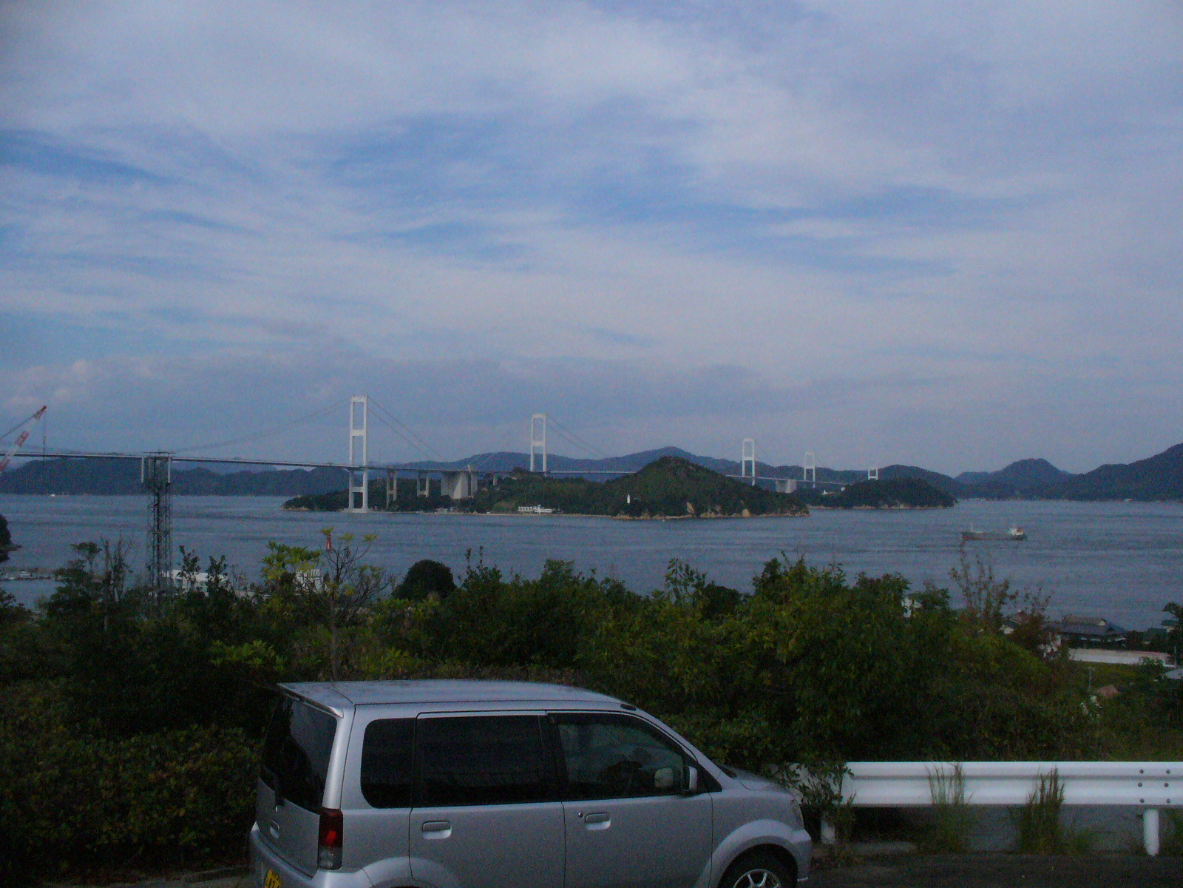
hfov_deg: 50.1
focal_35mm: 37
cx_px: 592
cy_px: 444
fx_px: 1264
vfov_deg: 38.7
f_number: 5.6
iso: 400
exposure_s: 1/2000
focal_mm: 6.1
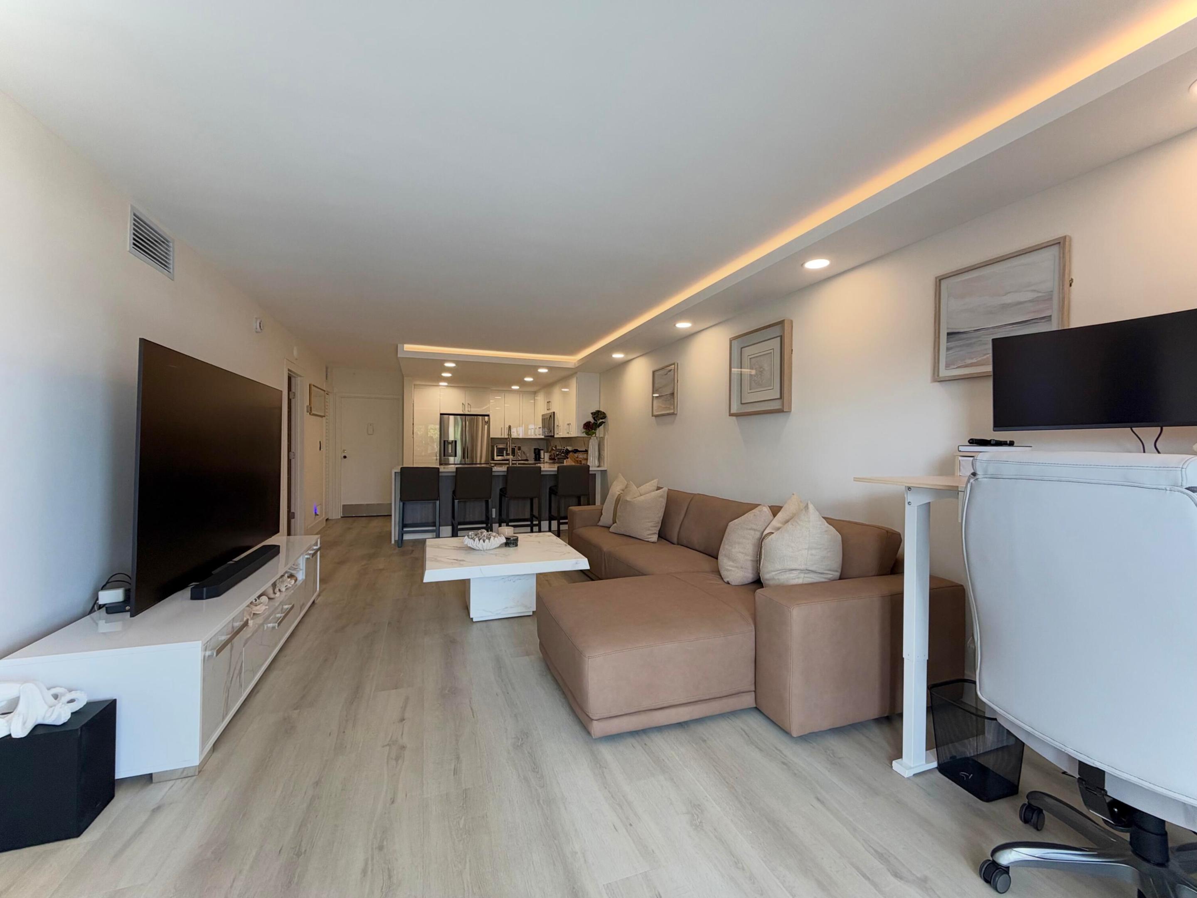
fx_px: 484
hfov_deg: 102.1
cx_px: 598
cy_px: 449
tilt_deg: -1.2
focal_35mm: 14
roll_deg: -0.2
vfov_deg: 85.7
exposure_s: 1/120
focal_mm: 2.22
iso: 100
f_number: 2.2
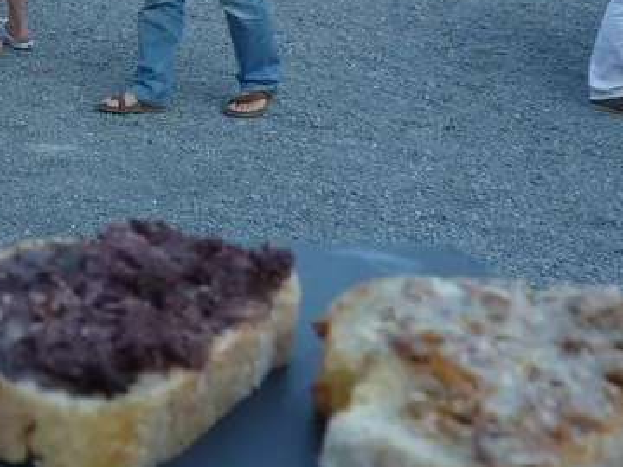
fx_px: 1620
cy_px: -50
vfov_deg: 15.9
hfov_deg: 19.0
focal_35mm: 90
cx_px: -318
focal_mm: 4.8
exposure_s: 1/100
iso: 80
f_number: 4.5
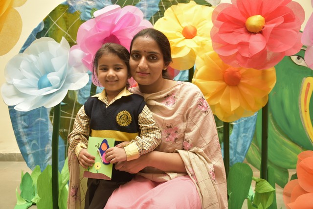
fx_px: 313
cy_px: 104
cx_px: 156
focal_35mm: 36
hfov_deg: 53.1
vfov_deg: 36.9
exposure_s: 1/250
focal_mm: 24
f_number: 3.8
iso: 250
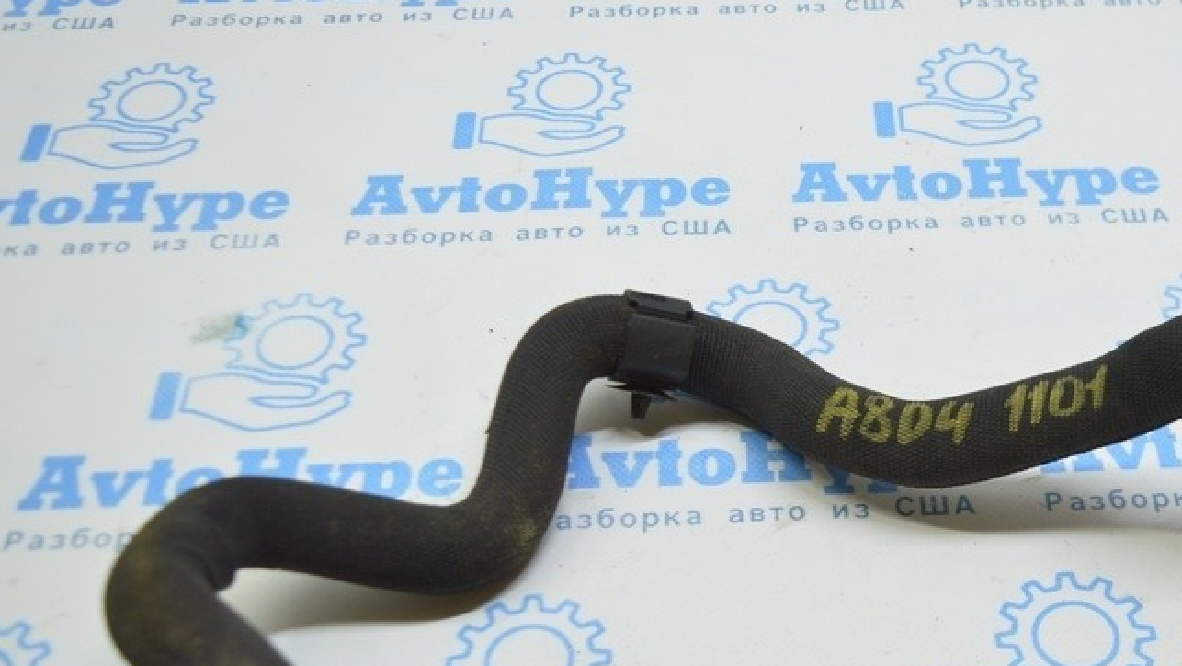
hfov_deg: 37.2
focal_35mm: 55
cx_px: 829
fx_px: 1724
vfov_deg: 21.7
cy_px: 487
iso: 400
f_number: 3.8
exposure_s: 1/60
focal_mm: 22
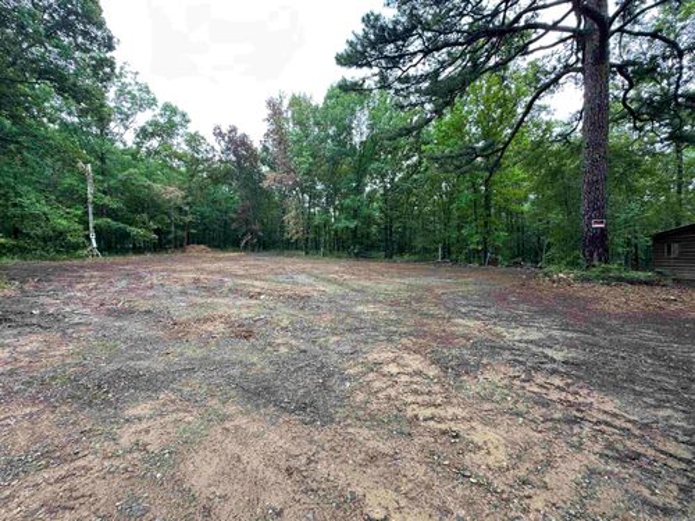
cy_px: 260
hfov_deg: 102.1
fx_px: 281
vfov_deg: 85.7
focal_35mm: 14
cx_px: 348
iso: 50
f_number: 2.2
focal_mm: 2.22
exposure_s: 1/99
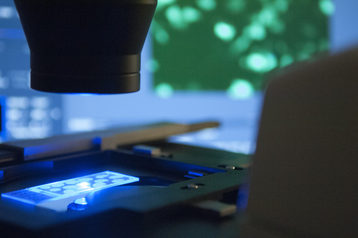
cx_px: 179
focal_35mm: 78
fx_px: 775
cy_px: 119
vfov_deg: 17.4
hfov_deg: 26.0
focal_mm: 52
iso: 1600
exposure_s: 1/100
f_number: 2.8
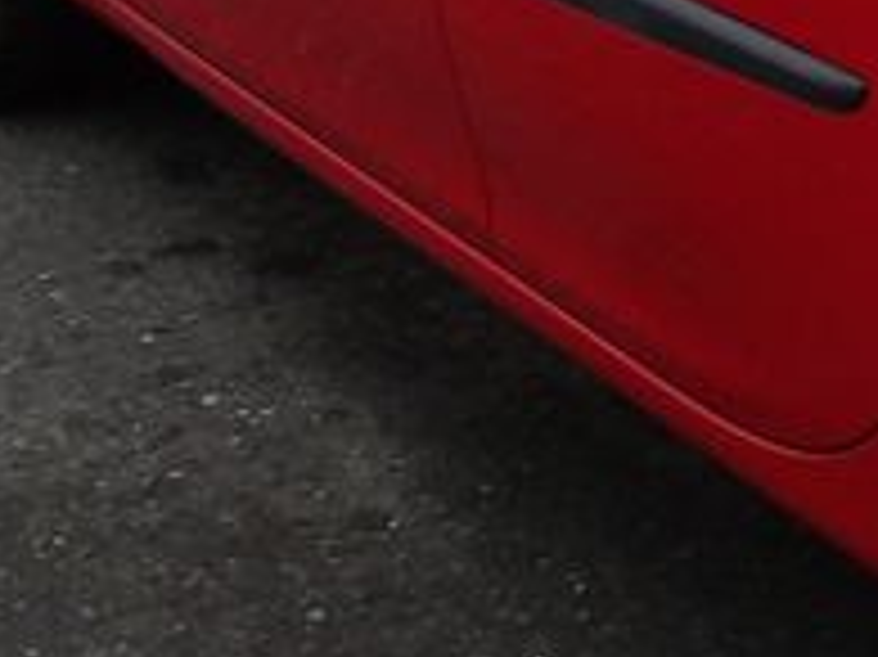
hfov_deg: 12.2
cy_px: -90
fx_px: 3599
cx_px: 1819
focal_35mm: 142
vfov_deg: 10.3
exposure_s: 1/686
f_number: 3
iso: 100
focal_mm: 4.9
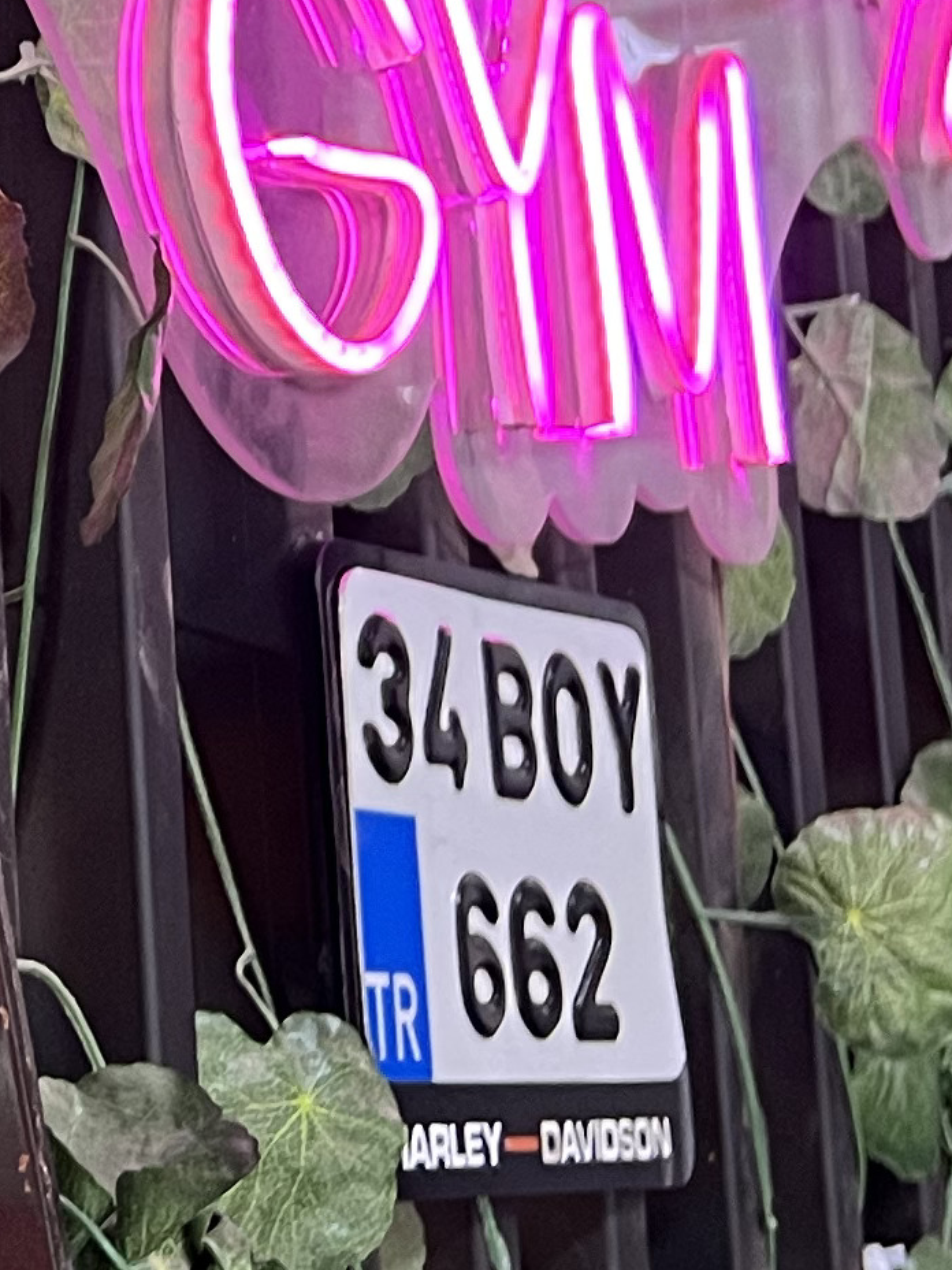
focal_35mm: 113
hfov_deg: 12.3
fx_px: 4144
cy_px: 111
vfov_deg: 17.2
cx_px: -616
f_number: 1.5
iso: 320
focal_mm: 5.7
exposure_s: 1/50
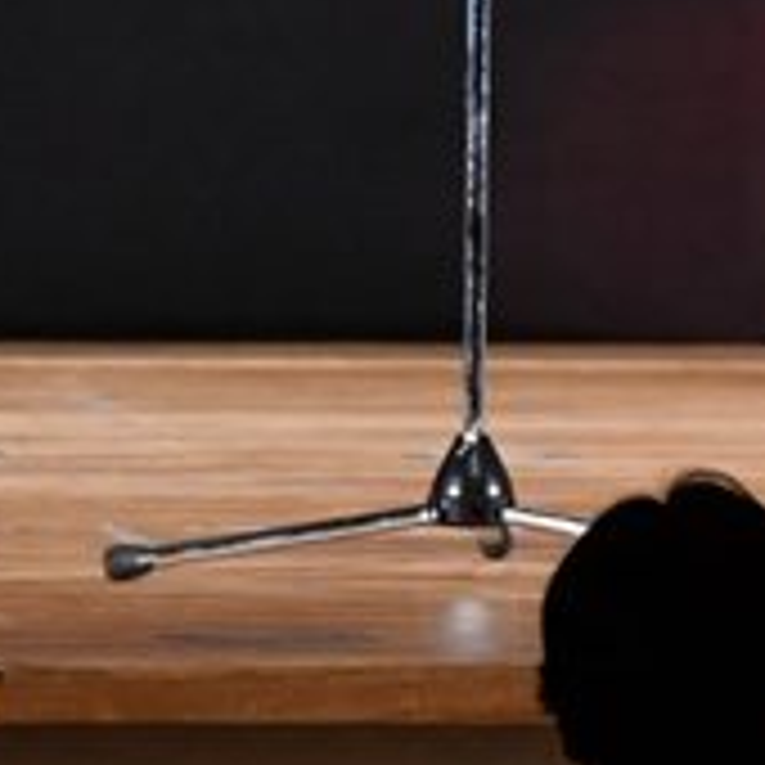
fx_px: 21027
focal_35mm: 841
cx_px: 560
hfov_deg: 2.1
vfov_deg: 2.1
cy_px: -387
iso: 3200
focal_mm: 145
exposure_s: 1/400
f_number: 5.6
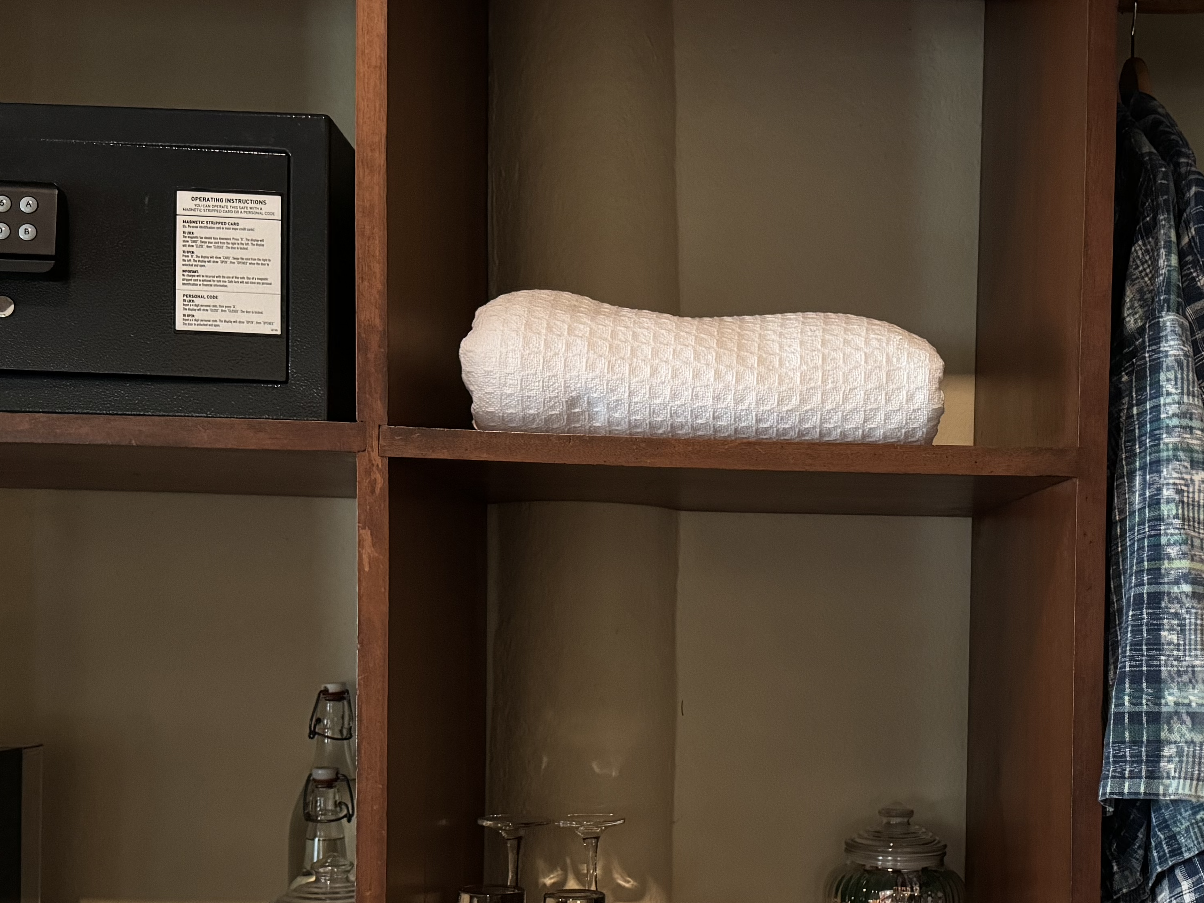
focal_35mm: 46
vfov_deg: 31.1
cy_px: 657
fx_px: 1600
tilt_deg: -1.8
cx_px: 783
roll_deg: -1.1
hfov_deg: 40.8
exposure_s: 1/30
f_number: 1.78
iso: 1000
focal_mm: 6.76
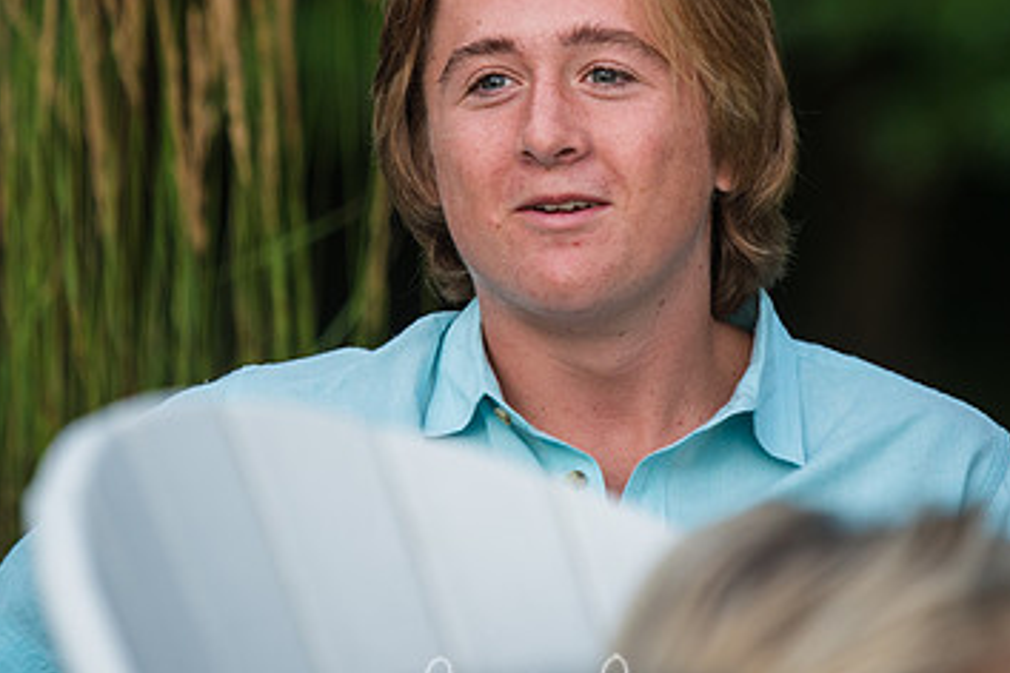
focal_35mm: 491
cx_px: 554
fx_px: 13774
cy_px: 201
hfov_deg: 4.2
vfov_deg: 2.8
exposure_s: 1/100
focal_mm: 200
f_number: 2.8
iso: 400
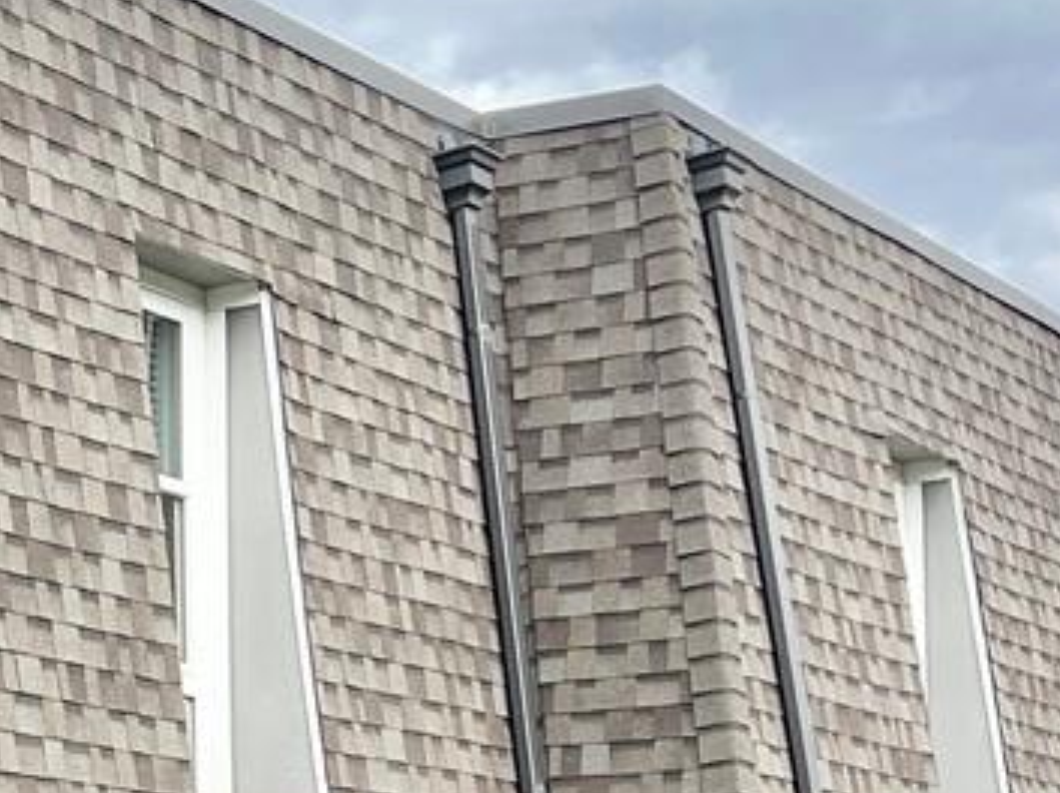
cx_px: -441
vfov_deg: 12.4
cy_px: 808
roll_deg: -0.1
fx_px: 3610
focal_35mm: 118
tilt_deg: +5.3
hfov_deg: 15.6
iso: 50
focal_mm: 5.7
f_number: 1.5
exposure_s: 1/2632
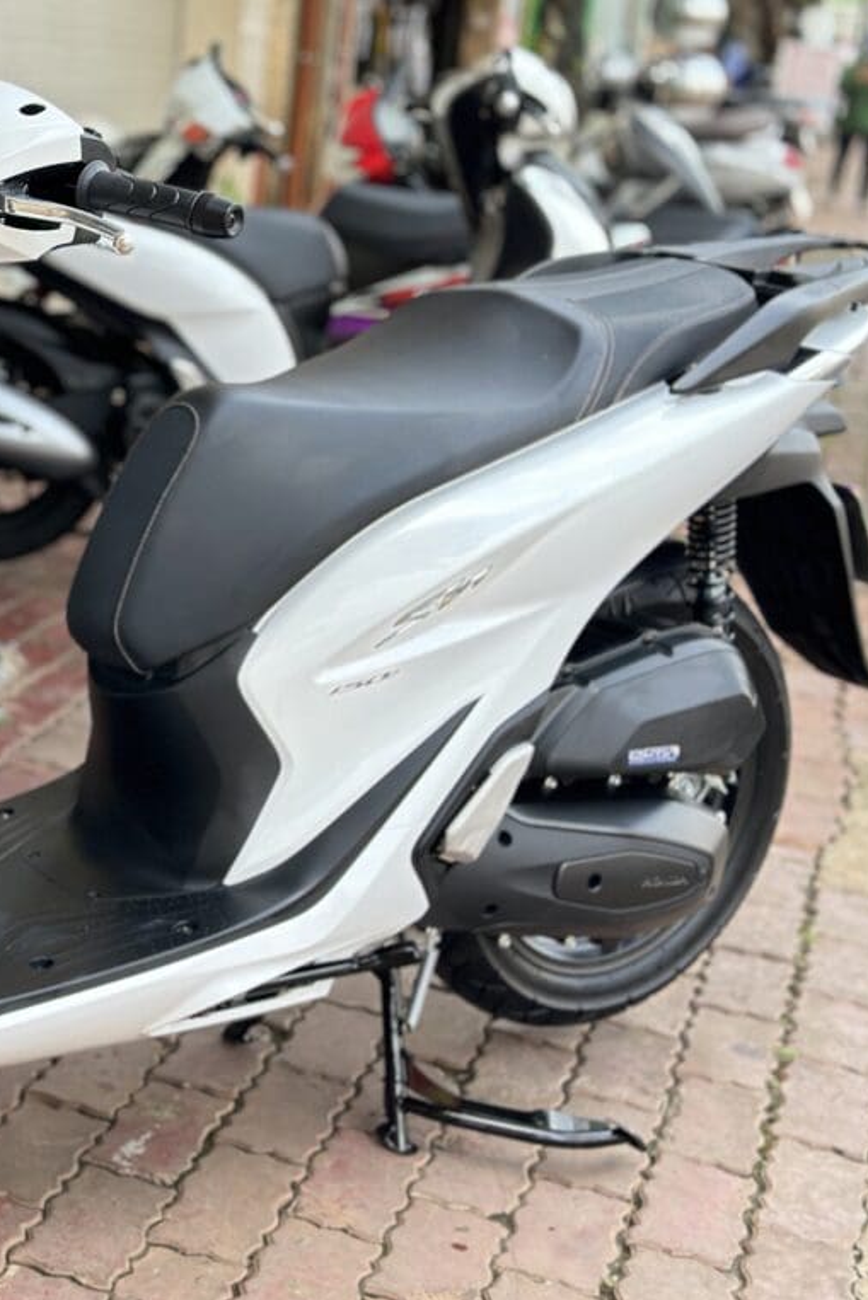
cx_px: 43
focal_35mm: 67
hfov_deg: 19.8
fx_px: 2422
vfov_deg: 30.1
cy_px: 653
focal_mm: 6.86
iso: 80
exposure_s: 1/627
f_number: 1.78
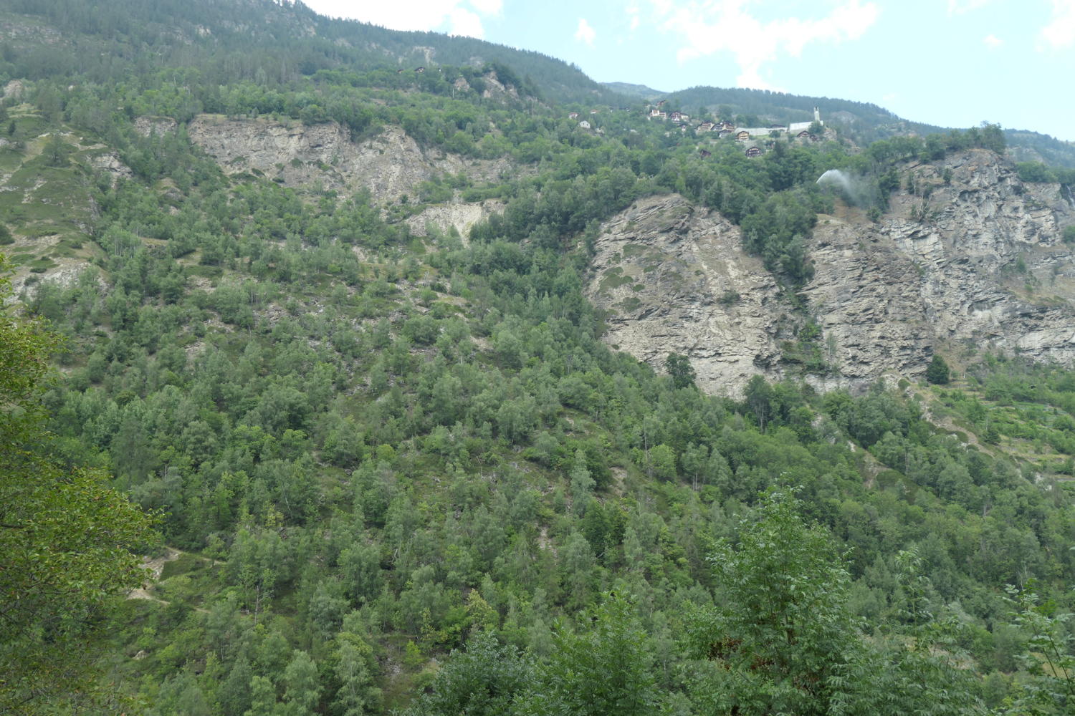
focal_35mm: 30
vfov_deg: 43.6
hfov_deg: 61.9
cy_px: 358
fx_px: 896
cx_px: 538
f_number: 3.6
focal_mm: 11.1
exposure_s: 1/400
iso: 200
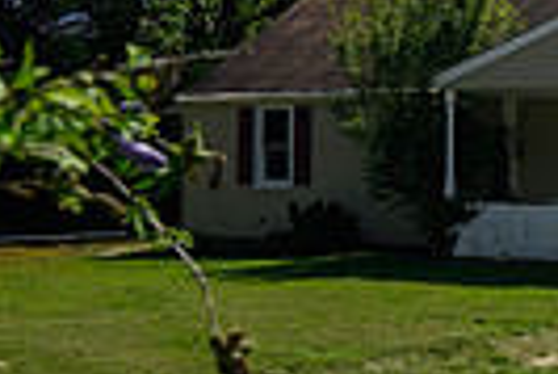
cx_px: 537
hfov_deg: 26.1
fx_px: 1148
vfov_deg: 18.5
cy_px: 162
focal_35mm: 74
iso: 125
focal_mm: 17
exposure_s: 1/1250
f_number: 4
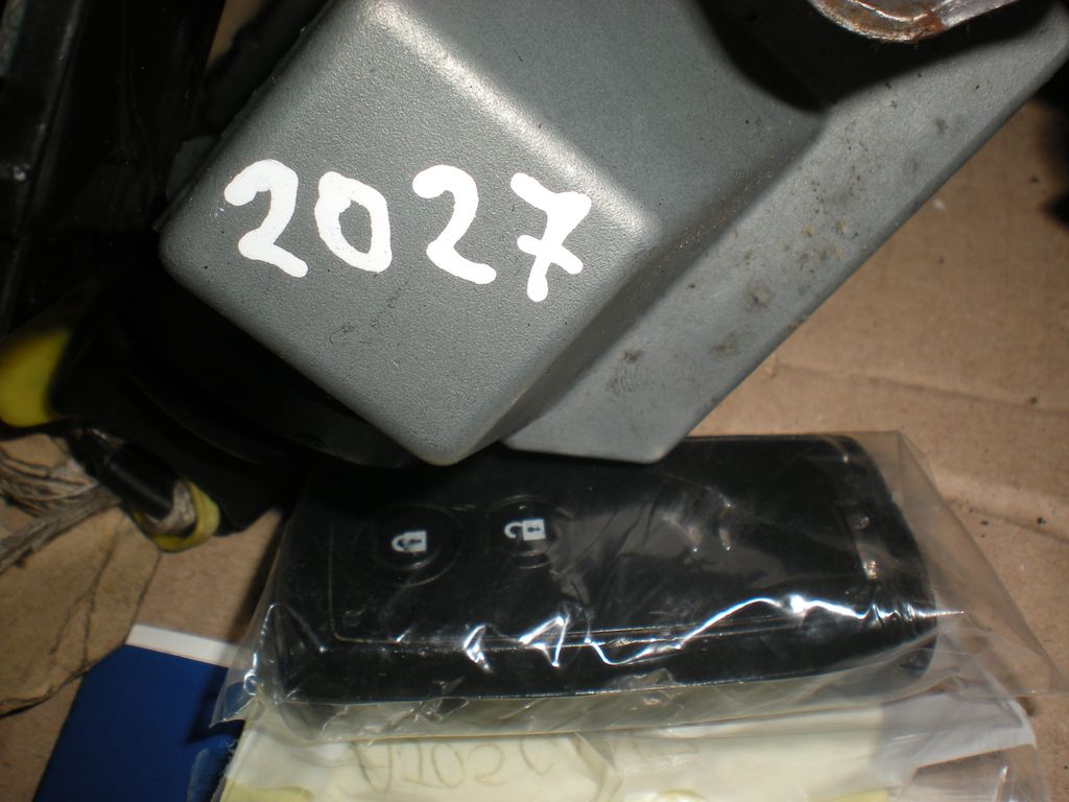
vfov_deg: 37.7
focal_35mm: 38
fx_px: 1174
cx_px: 534
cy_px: 401
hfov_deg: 49.0
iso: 64
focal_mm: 6.3
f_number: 4.6
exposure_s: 1/60
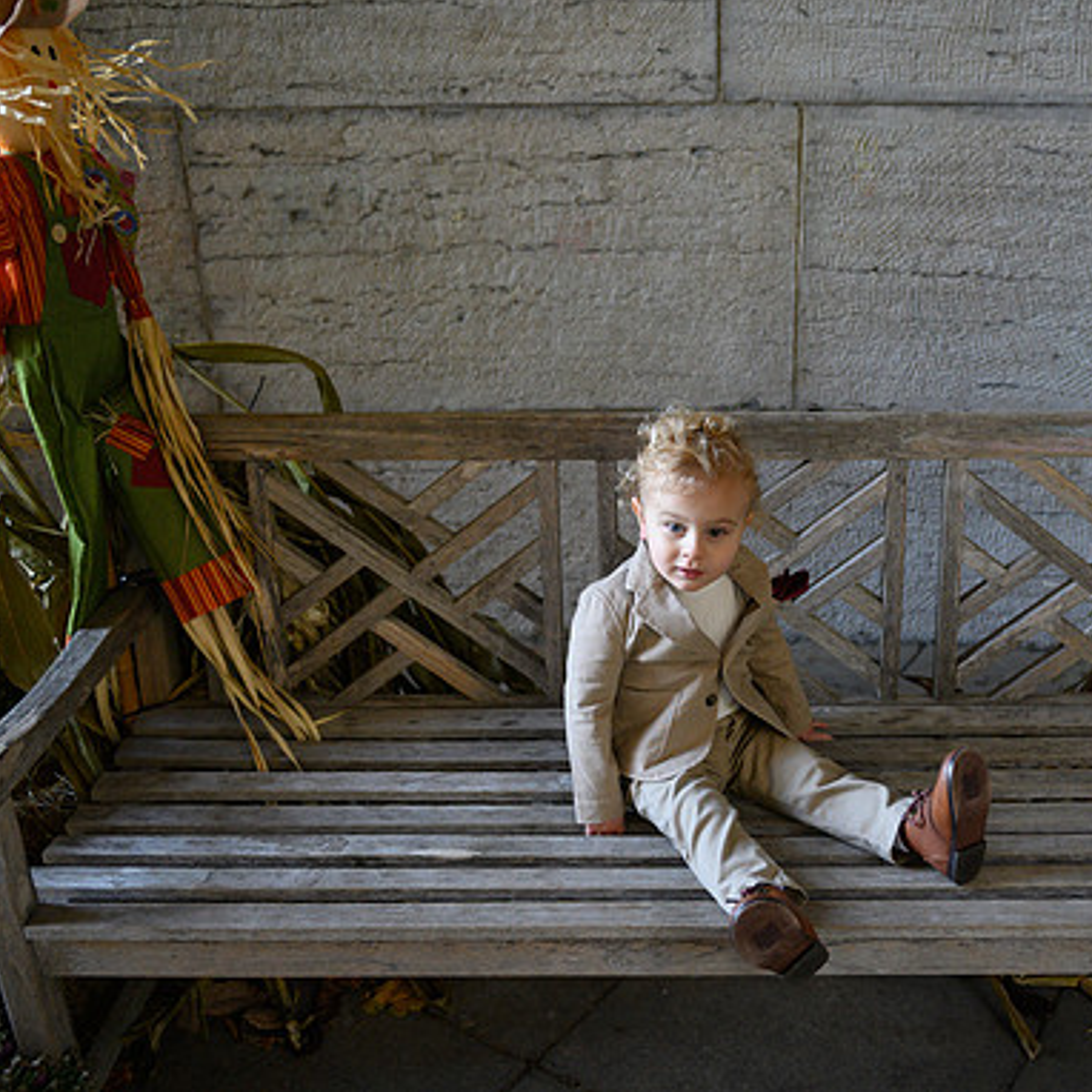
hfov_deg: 41.5
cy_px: 543
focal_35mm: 40
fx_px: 1428
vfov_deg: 41.9
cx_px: 700
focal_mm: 31
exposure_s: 1/500
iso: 2000
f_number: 3.2
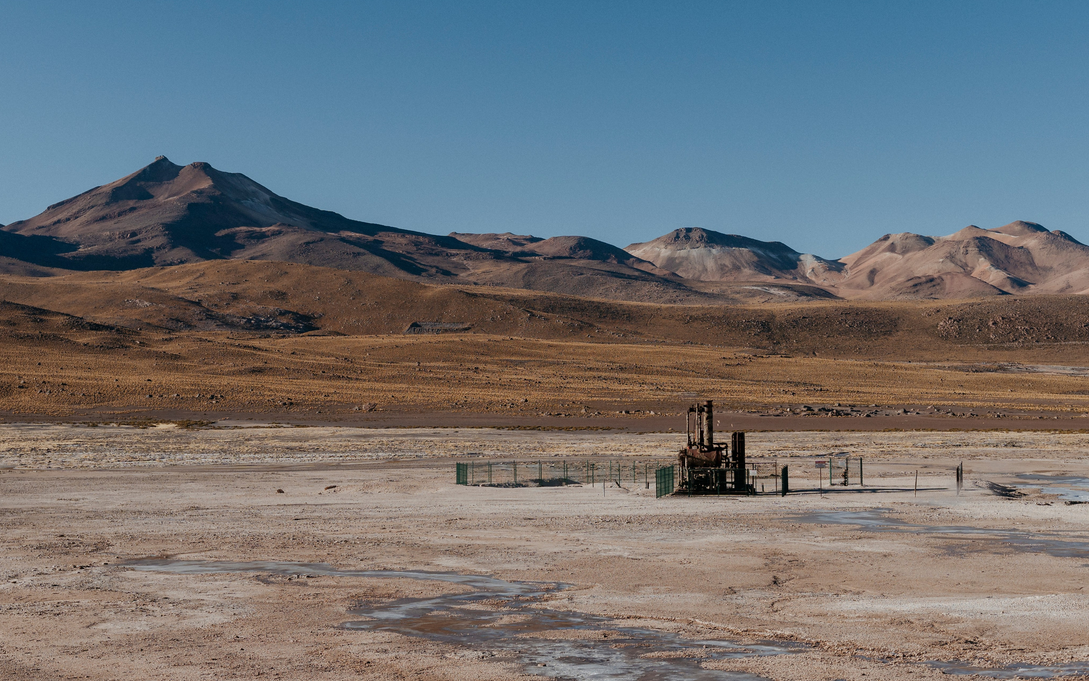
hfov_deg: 36.3
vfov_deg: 23.1
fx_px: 1662
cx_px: 543
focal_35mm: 56
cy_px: 332
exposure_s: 1/640
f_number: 5
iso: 200
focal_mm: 35
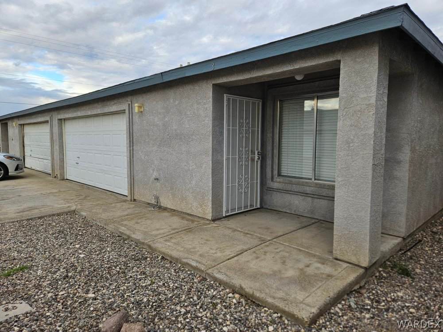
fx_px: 294
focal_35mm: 23
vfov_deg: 58.9
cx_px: 222
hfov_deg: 73.9
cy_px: 166
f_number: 1.8
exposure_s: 1/455
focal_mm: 5.4
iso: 40
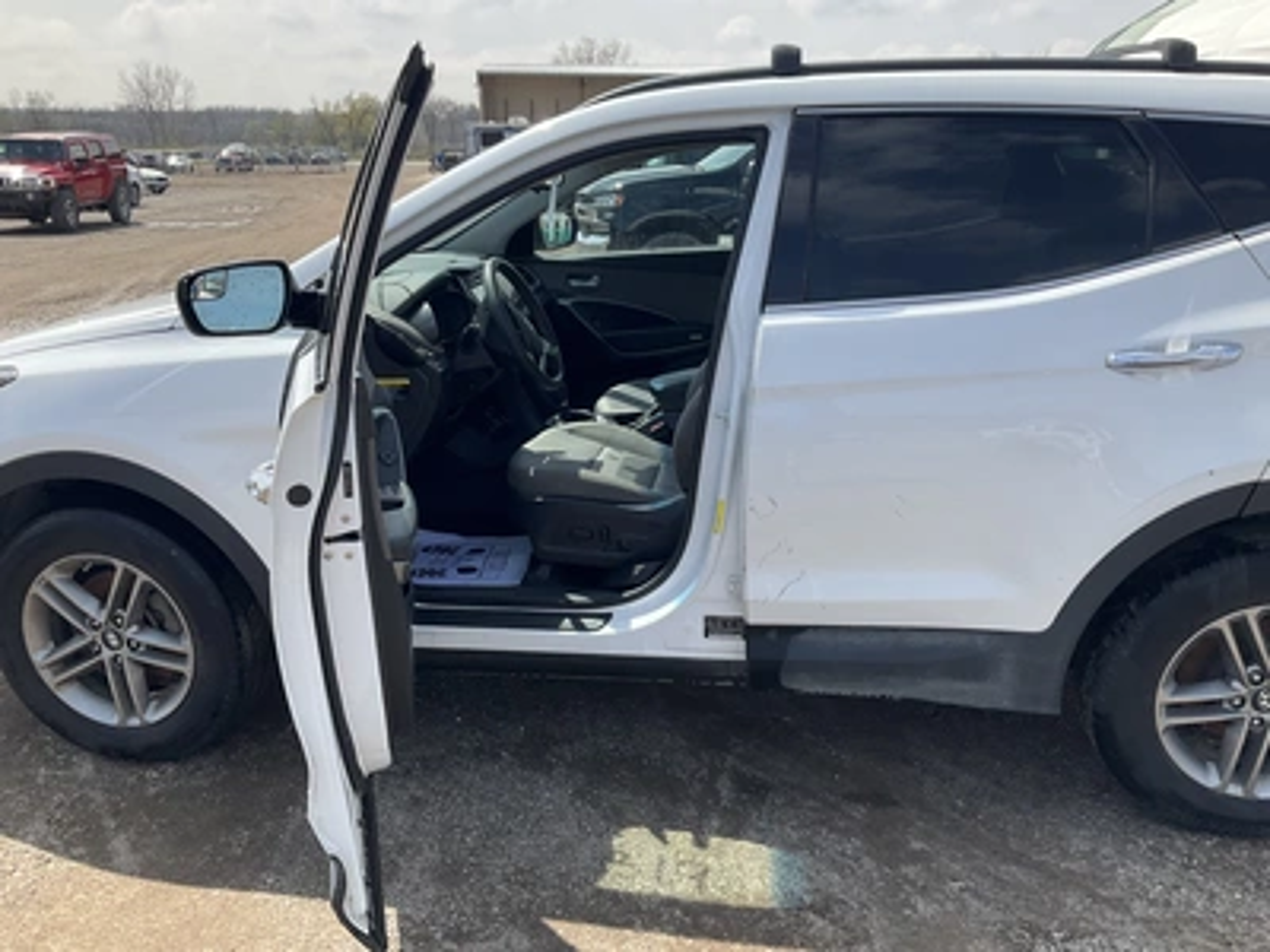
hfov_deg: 61.7
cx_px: 635
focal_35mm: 29
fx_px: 1064
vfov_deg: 48.2
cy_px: 476
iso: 25
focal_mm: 3
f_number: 1.8
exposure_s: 1/1098
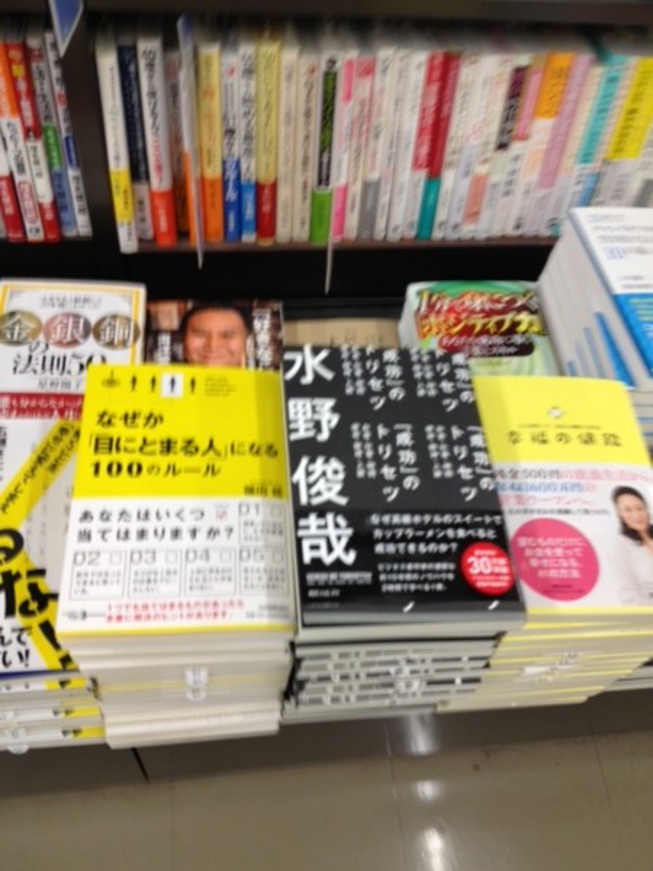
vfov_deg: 52.6
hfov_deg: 40.7
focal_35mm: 35
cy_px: 436
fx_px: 880
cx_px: 326
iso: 50
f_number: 2.4
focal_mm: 4.28
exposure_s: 1/20
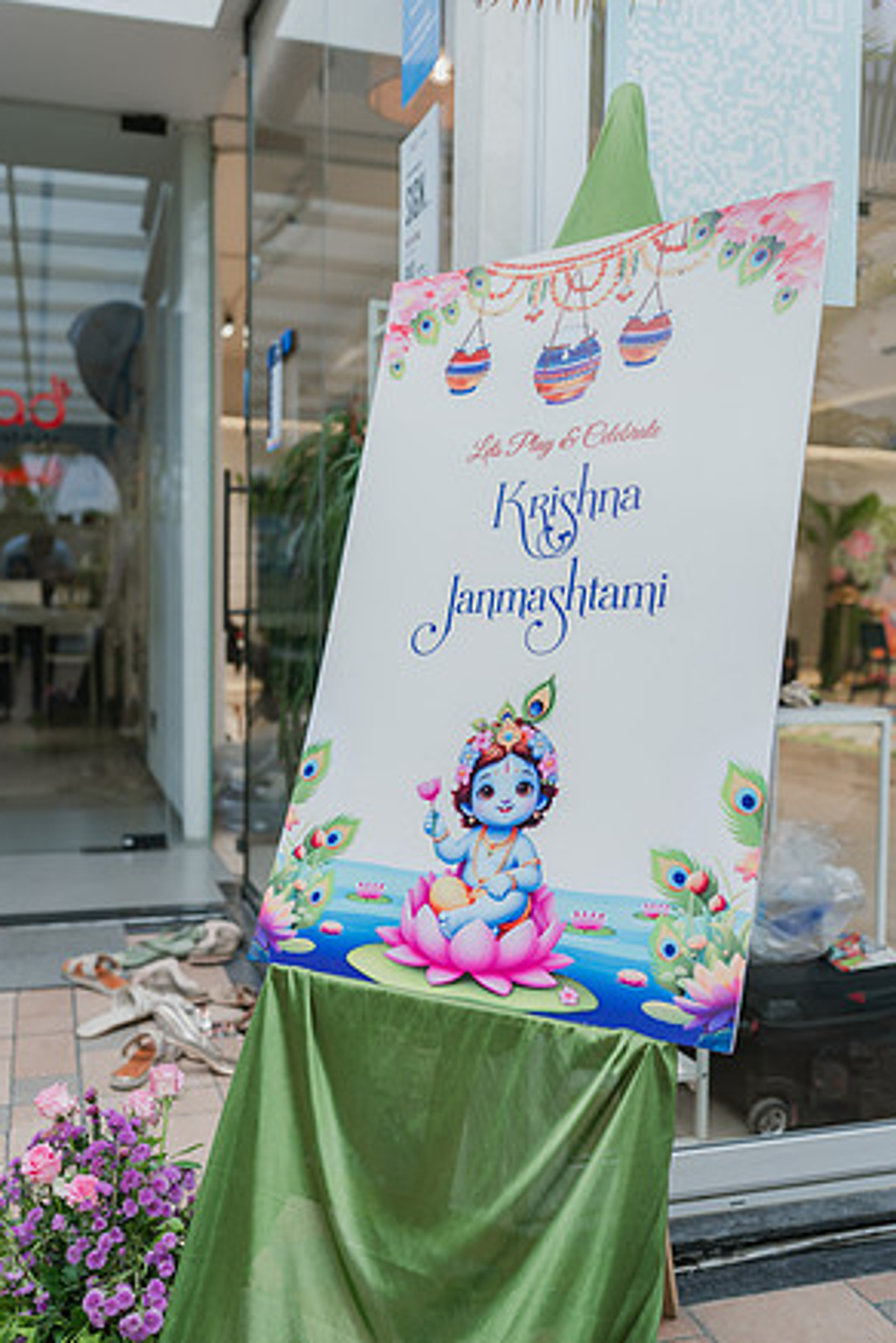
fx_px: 1344
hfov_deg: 36.9
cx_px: 442
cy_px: 681
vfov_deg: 53.1
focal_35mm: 36
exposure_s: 1/200
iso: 125
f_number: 2.8
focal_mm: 35
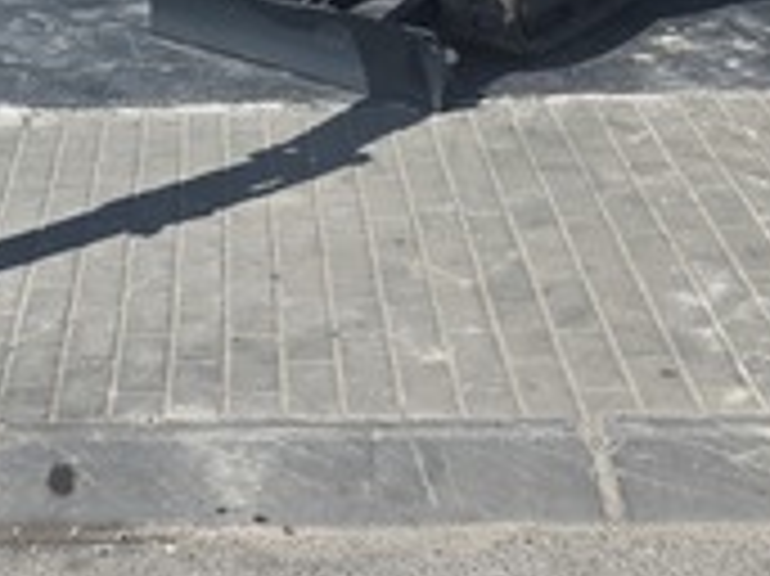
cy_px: -99
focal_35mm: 74
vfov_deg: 18.9
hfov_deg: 25.8
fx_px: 1645
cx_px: 128
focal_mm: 6.3
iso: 80
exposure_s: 1/6355
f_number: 1.7
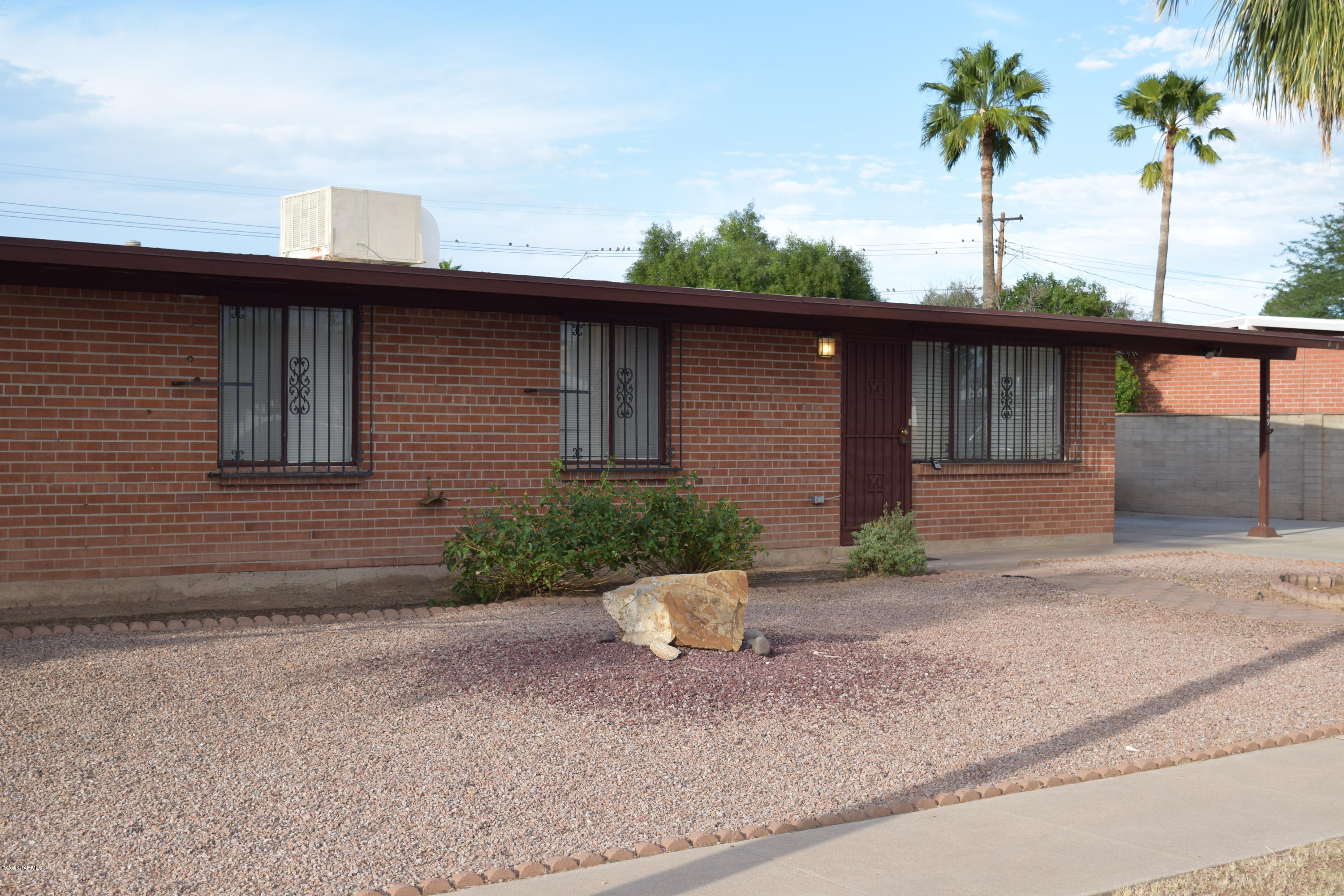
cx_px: 672
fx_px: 1792
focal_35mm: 48
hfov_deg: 41.1
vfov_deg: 28.1
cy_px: 448
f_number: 7.1
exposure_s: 1/200
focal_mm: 32
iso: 100
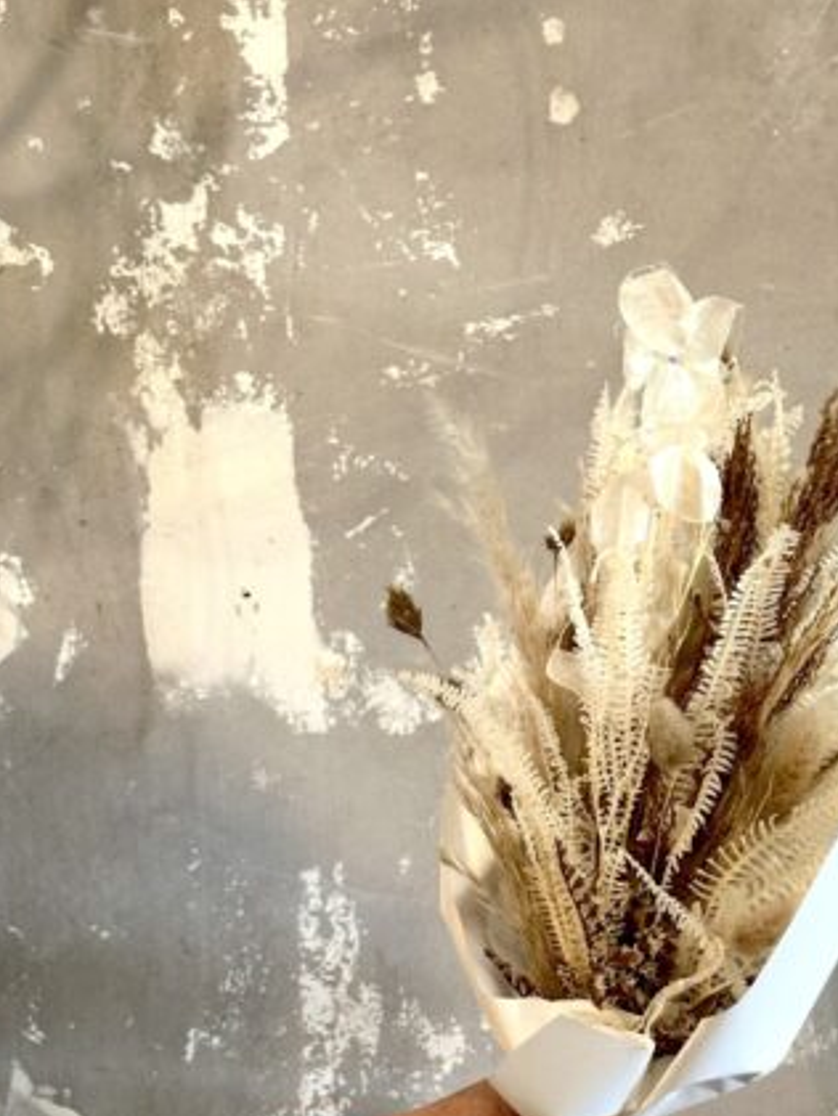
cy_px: 873
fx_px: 2452
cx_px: 546
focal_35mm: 76
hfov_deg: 19.3
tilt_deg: -5.6
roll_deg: +0.2
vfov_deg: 25.3
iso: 200
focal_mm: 6.86
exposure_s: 1/33
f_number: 1.78
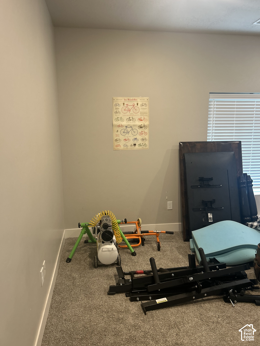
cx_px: 130
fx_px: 260
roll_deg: +1.3
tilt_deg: -10.5
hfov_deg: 53.1
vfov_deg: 67.3
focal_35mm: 26
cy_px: 173
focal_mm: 5.7
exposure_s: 1/60
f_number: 1.5
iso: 160
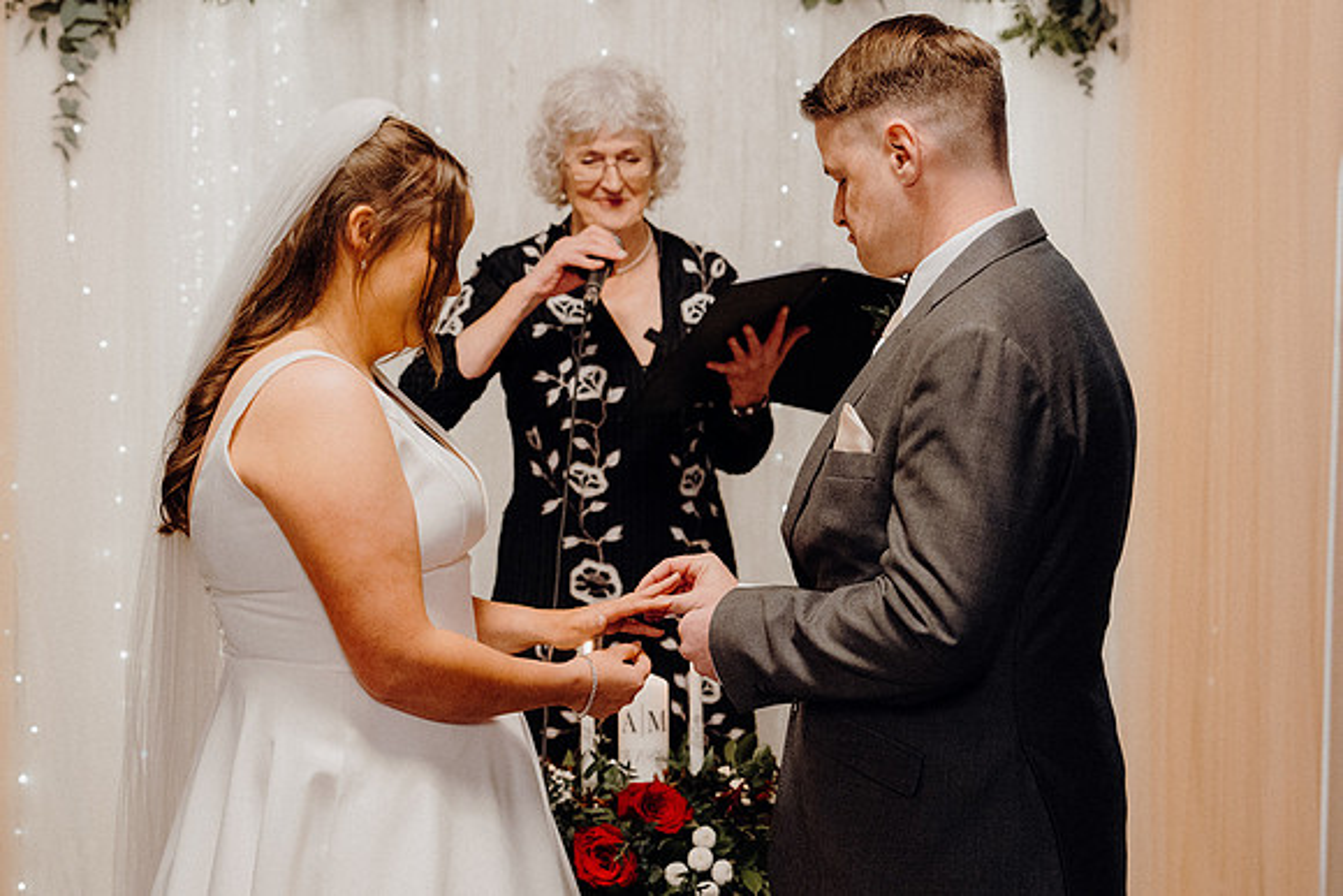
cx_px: 672
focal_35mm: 75
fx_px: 2798
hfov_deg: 27.0
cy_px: 448
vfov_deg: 18.2
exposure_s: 1/160
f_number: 3.5
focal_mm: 50
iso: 3200
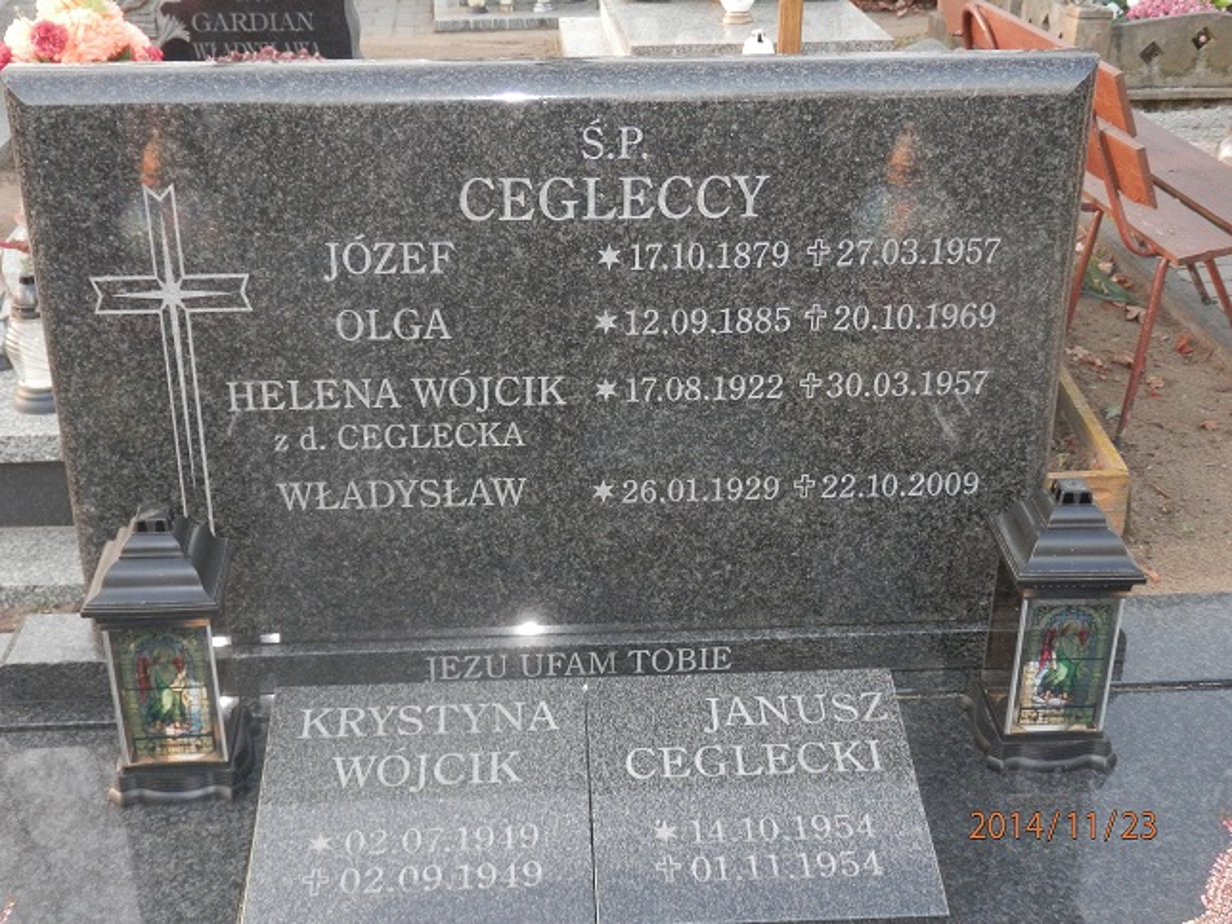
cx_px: 616
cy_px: 462
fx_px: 1602
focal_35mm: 45
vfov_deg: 32.2
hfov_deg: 42.1
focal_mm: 8
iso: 160
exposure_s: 1/40
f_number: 3.8
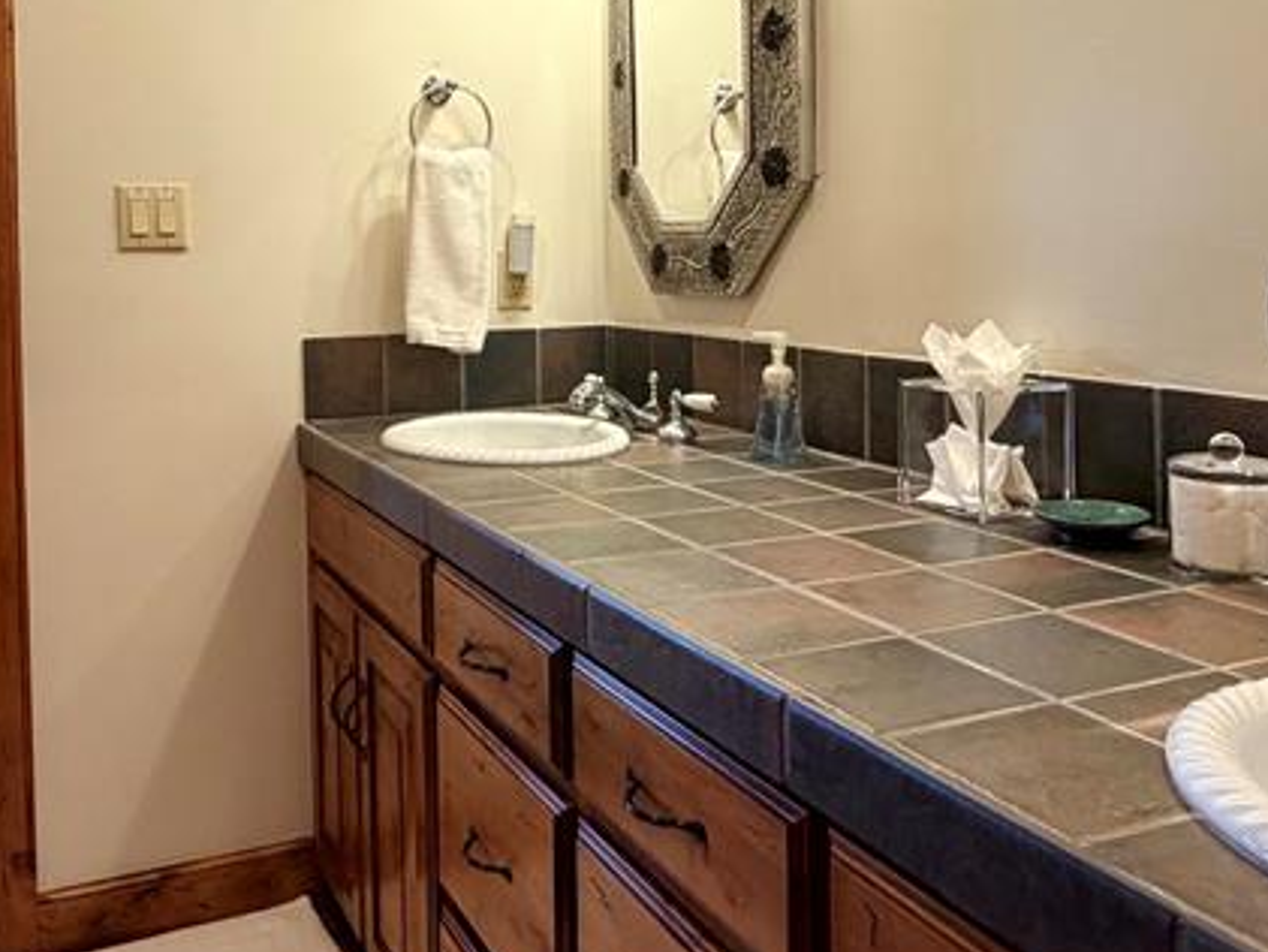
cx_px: 512
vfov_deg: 40.9
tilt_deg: -2.7
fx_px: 1246
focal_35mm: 34
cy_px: 270
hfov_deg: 53.6
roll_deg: +1.1
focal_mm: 2.22
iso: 200
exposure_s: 1/120
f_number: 2.2
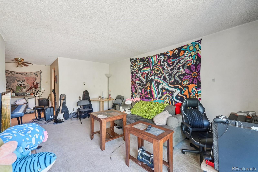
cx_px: 129
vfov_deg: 77.3
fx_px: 107
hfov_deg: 100.4
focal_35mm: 15
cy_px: 86
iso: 800
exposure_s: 1/4
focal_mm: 10
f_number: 8
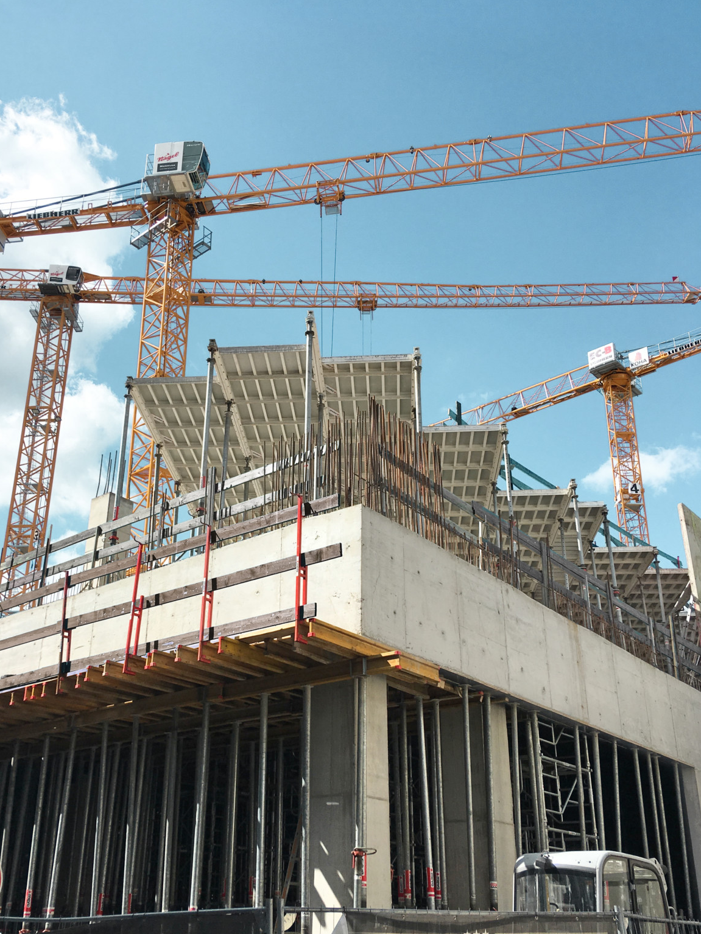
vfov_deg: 53.7
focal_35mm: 34
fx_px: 918
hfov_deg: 41.7
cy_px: 541
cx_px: 301
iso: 25
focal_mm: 4.15
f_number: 2.2
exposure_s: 1/1832
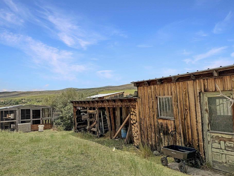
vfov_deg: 51.4
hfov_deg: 65.3
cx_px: 111
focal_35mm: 27
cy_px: 90
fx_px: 183
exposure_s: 1/8130
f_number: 1.78
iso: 80
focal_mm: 6.76
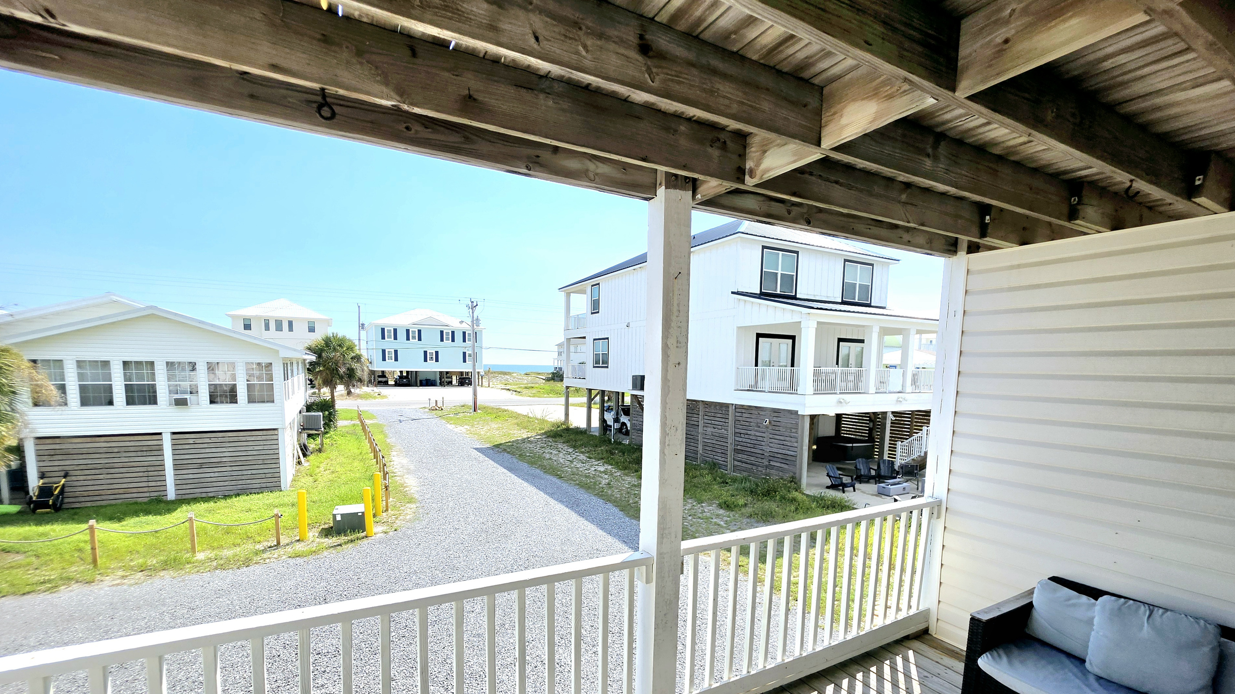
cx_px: 626
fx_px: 491
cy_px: 431
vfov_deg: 69.5
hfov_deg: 103.0
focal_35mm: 15
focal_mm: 2.2
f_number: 1.9
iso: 32
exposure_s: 1/2500
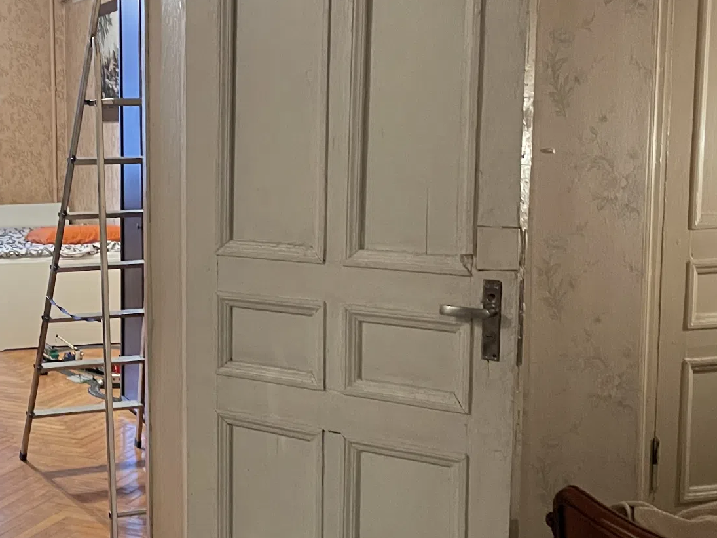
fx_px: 1181
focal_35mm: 57
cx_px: 113
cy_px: 272
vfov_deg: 25.7
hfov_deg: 32.6
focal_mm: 4.2
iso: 400
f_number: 1.6
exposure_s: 1/33
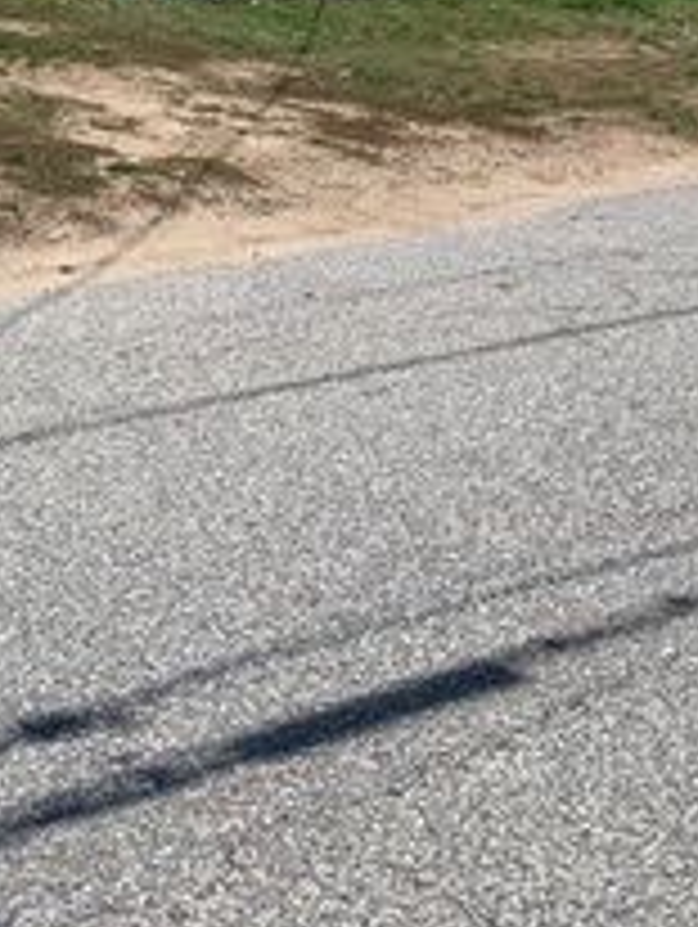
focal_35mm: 84
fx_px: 2254
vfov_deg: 21.7
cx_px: 288
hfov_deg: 17.6
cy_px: -151
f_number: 1.8
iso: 25
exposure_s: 1/2681
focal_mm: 4.25
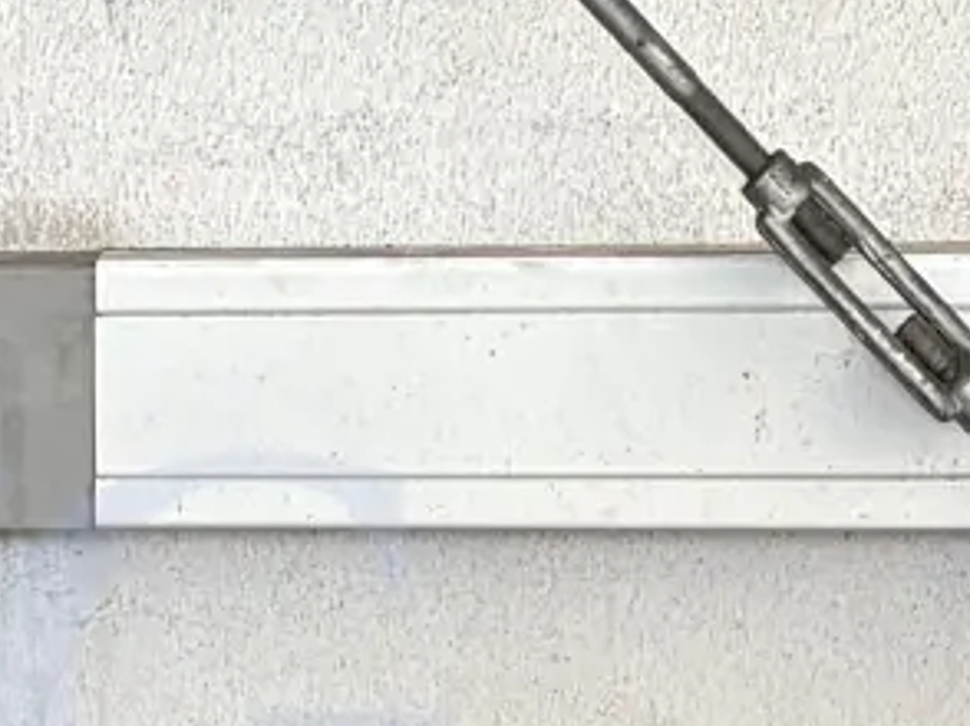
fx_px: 4760
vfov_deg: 7.4
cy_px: 2353
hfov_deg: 11.5
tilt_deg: -28.6
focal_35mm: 170
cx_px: -23
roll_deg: +0.9
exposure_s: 1/60
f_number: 1.6
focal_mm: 5.96
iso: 160
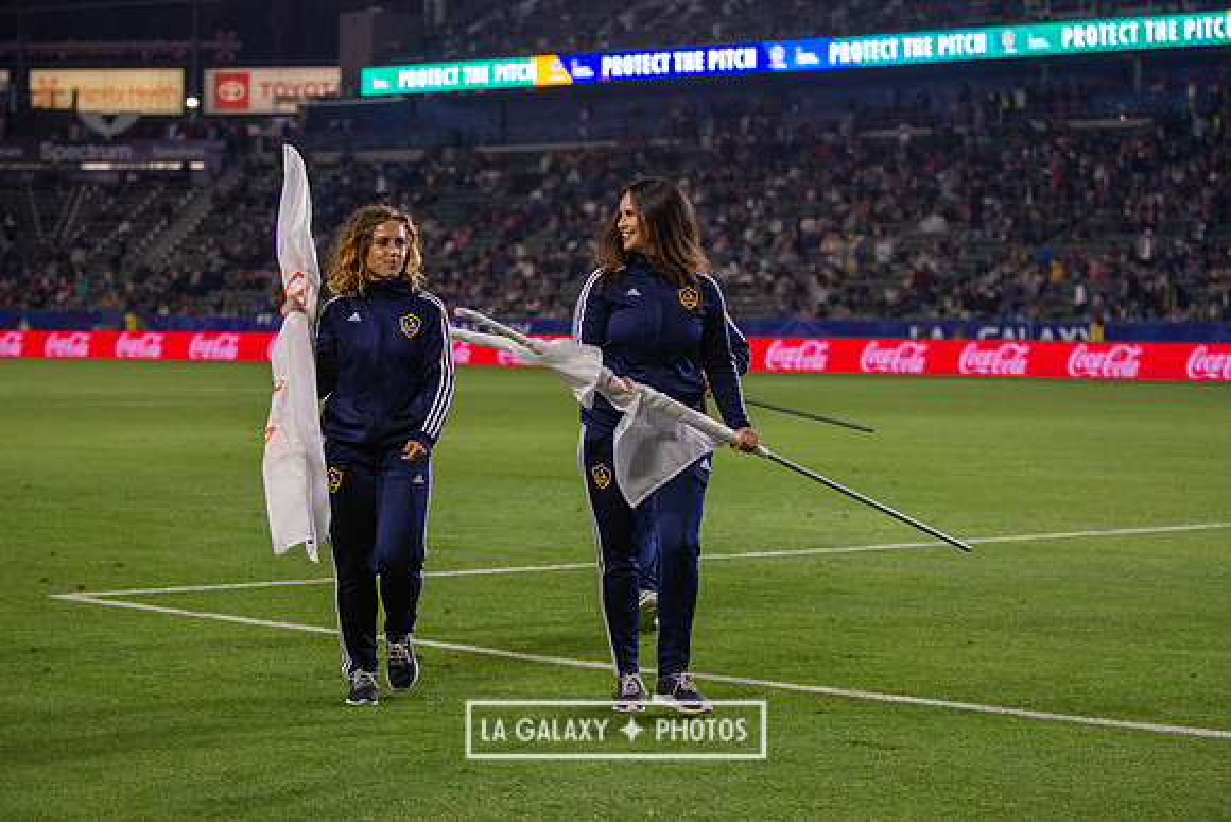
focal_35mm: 97
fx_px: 3308
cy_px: 411
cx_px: 616
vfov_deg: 14.2
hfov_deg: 21.1
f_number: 2.8
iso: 1600
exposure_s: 1/2500
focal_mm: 80
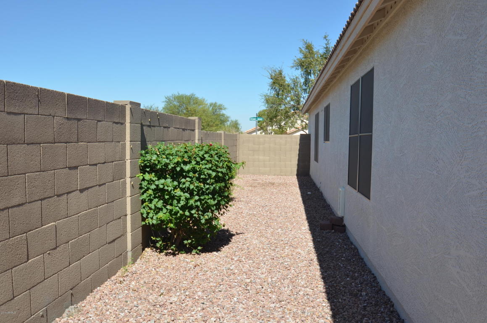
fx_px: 425
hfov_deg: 59.6
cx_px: 244
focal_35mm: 32
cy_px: 162
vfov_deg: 41.6
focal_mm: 21
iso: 100
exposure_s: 1/250
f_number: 8
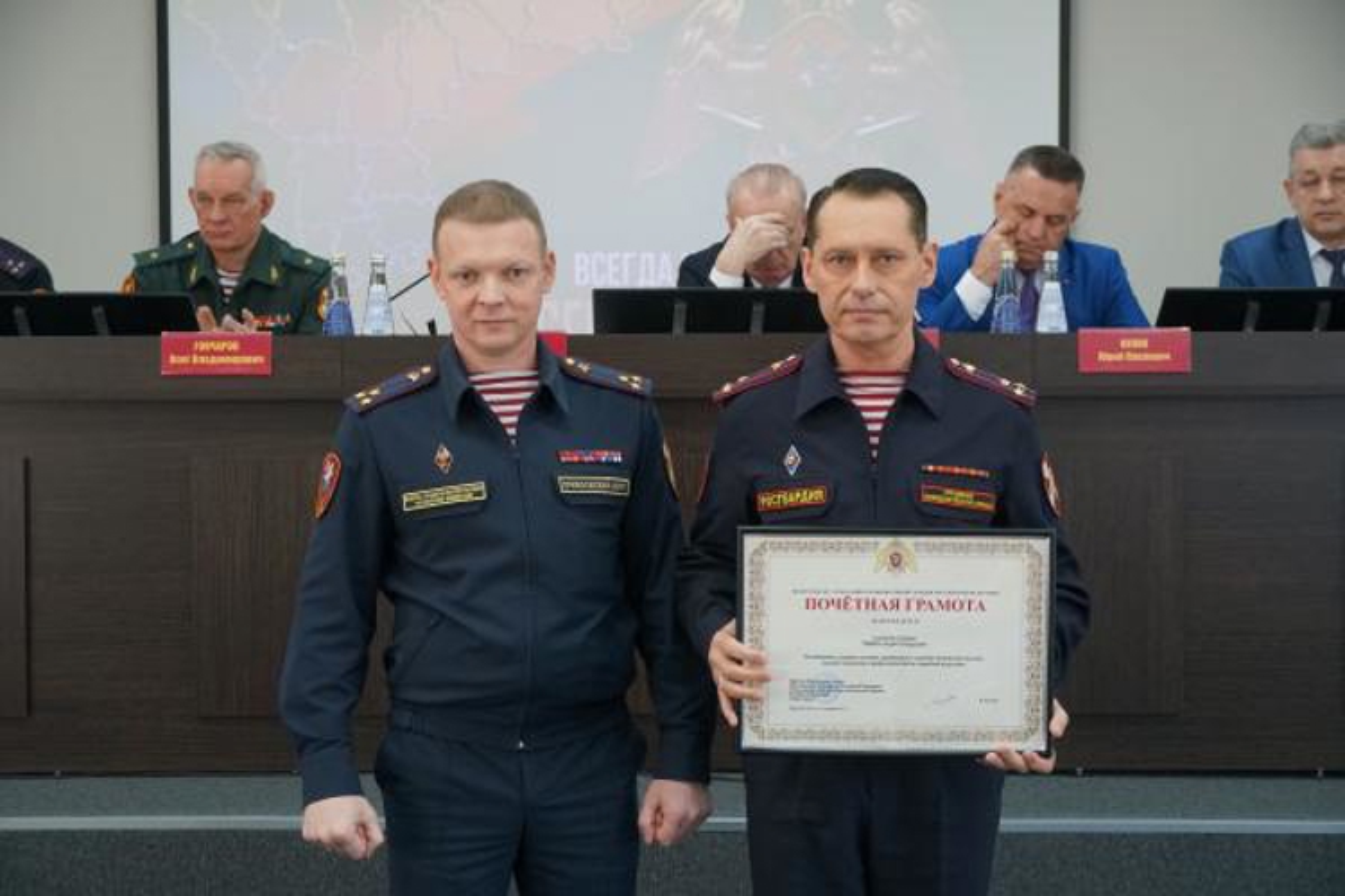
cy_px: 448
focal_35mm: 64
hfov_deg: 31.2
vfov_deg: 21.1
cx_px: 672
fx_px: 2410
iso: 2000
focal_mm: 43
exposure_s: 1/160
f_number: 5
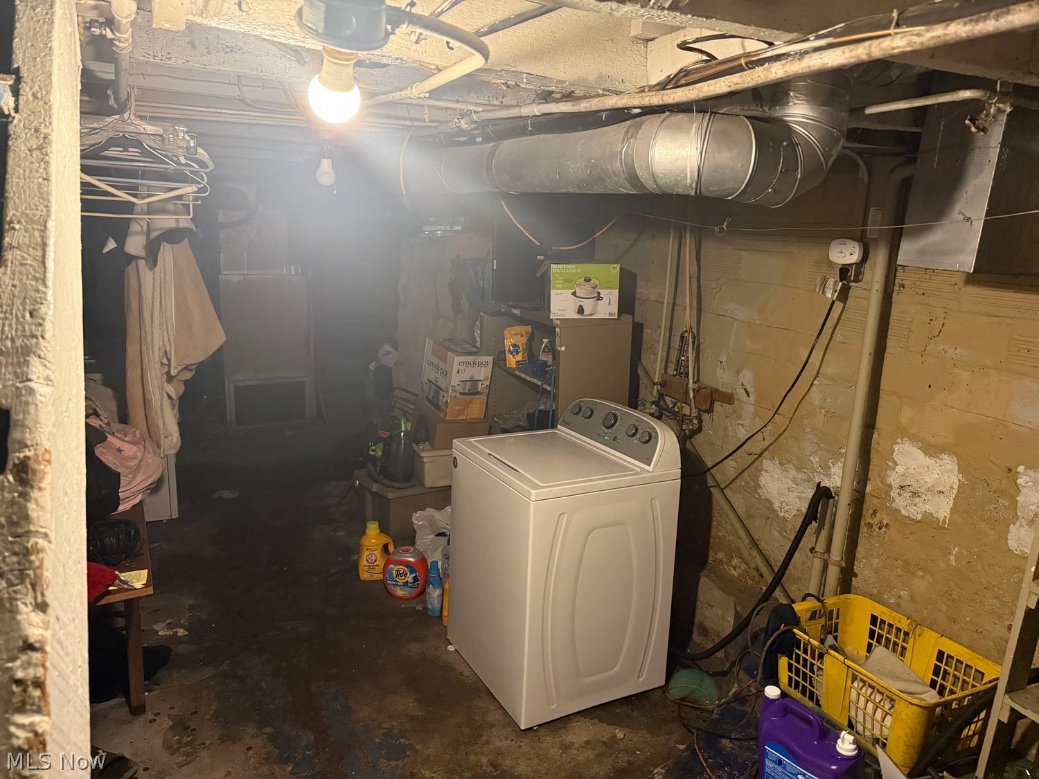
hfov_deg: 71.6
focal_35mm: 24
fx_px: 720
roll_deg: -2.0
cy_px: 390
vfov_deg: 56.8
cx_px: 520
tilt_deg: -12.5
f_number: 1.78
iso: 800
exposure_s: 1/45
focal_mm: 6.76
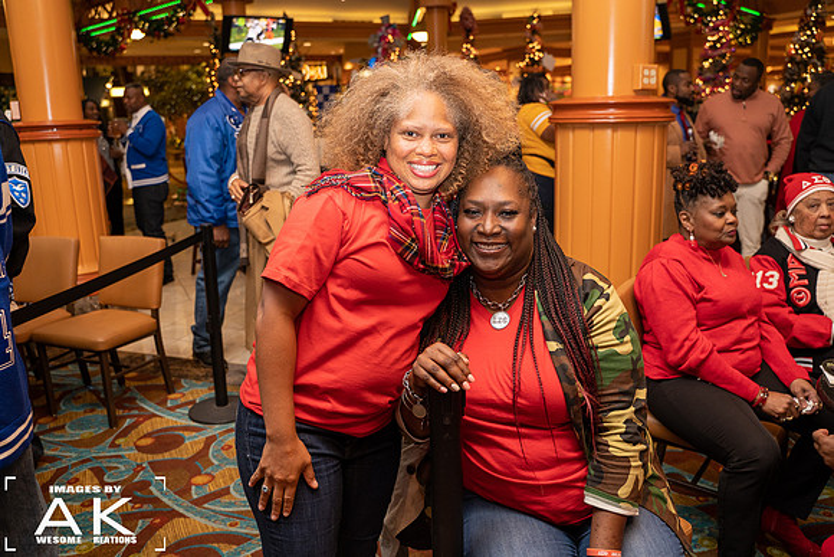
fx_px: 649
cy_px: 278
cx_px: 417
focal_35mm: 28
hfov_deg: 65.5
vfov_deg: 46.4
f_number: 3.5
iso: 1600
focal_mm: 28
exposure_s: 1/100
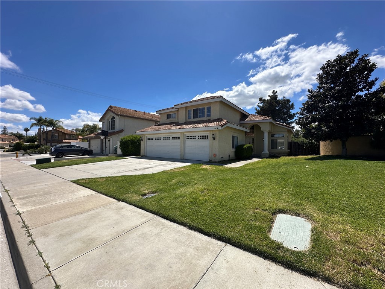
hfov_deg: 102.1
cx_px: 192
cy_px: 144
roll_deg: -0.7
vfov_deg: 85.7
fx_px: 156
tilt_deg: +2.0
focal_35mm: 14
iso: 40
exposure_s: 1/2174
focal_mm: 2.22
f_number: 2.2
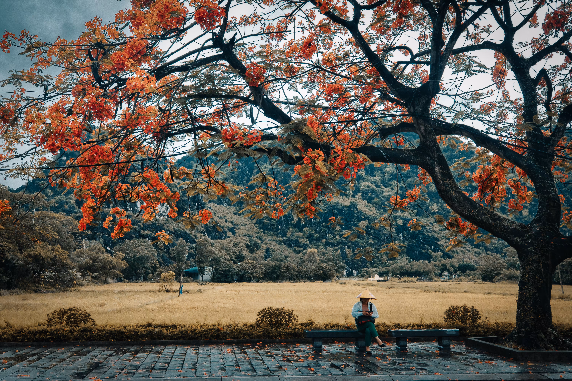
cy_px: 190
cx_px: 286
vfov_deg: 36.9
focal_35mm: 36
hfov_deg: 53.1
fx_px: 572
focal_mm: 24
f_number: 9
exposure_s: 1/40
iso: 320
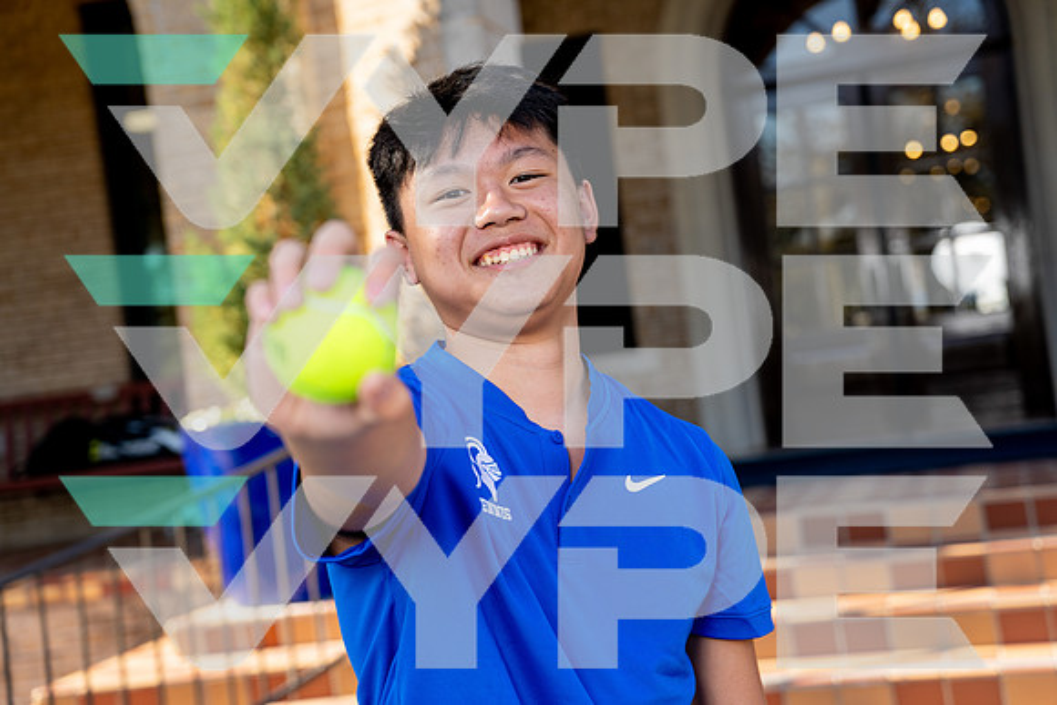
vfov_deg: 21.6
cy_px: 352
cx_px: 528
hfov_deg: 31.9
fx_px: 1850
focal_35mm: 63
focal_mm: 63
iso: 100
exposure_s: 1/250
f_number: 4
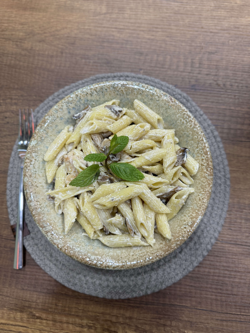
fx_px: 231
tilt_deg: -80.4
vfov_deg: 71.6
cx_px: 125
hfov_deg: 56.8
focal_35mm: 24
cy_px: 166
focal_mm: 6.76
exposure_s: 1/100
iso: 200
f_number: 1.78
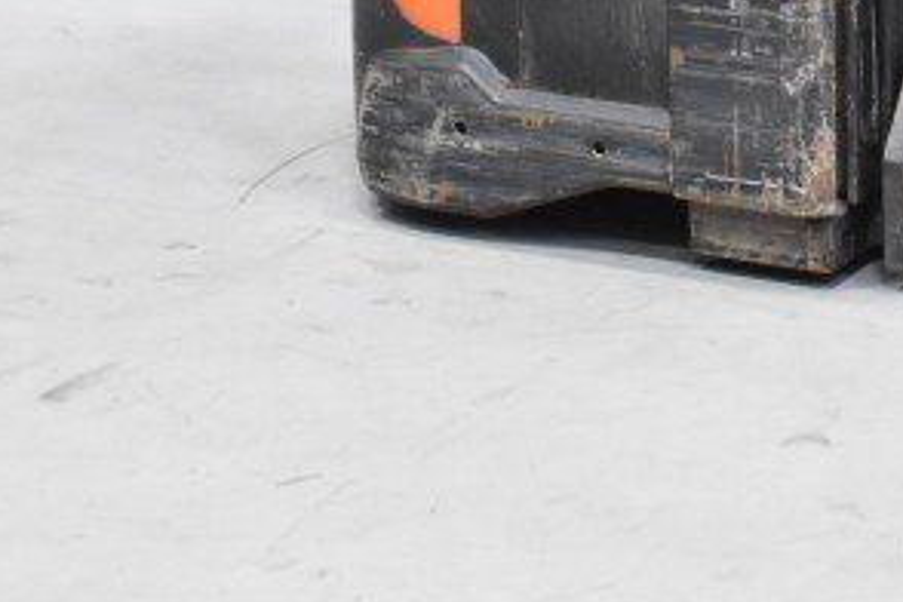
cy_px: -617
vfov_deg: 8.8
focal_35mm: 147
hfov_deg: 13.6
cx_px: 1041
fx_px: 3687
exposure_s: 1/25
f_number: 5
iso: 1600
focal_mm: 24
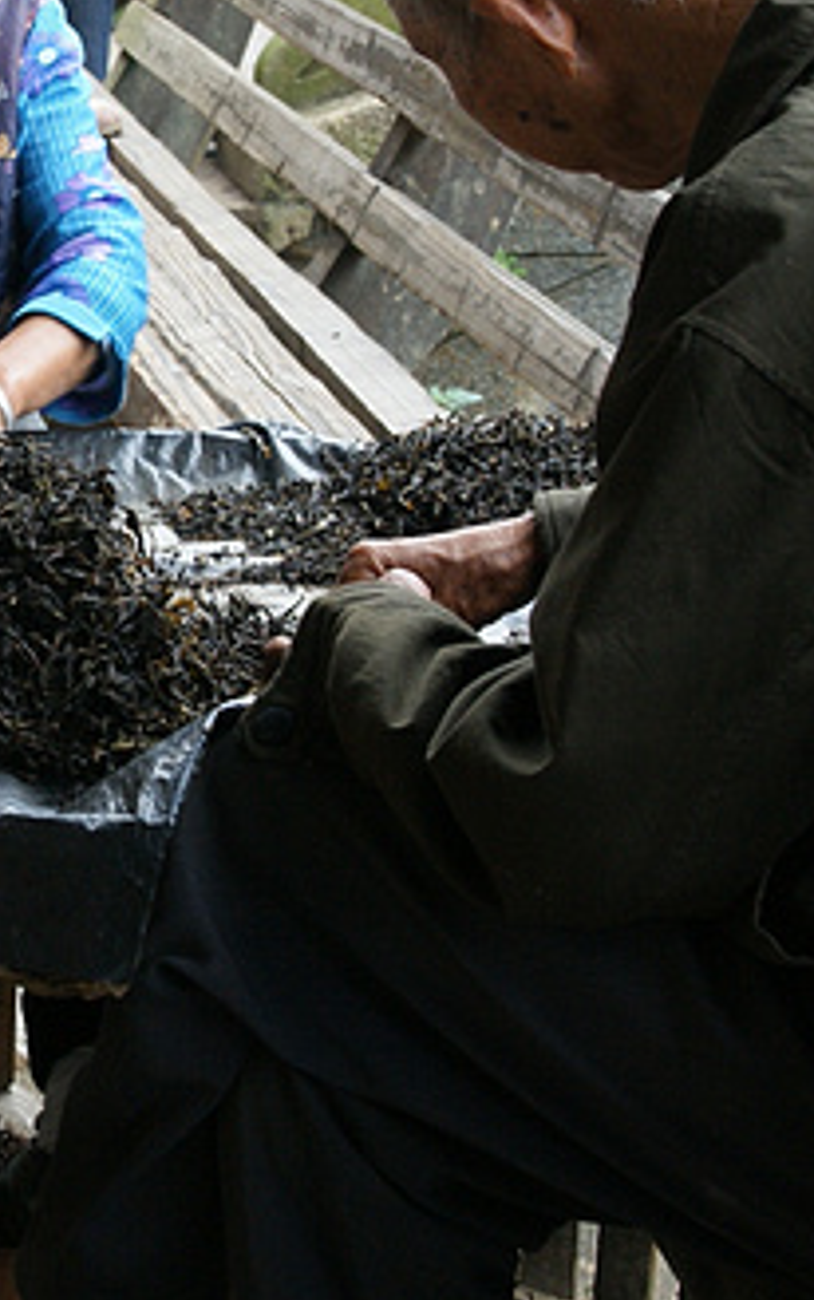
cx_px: -107
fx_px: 4608
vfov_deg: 16.0
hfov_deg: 10.0
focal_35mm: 130
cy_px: 429
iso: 320
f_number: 8
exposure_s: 1/60
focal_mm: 40
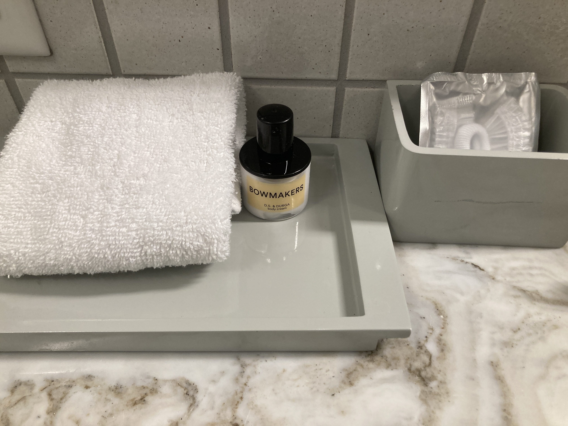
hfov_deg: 63.4
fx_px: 459
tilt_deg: -46.3
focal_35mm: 28
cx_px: 284
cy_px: 213
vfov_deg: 49.7
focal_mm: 3.99
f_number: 1.8
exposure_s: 1/60
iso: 80
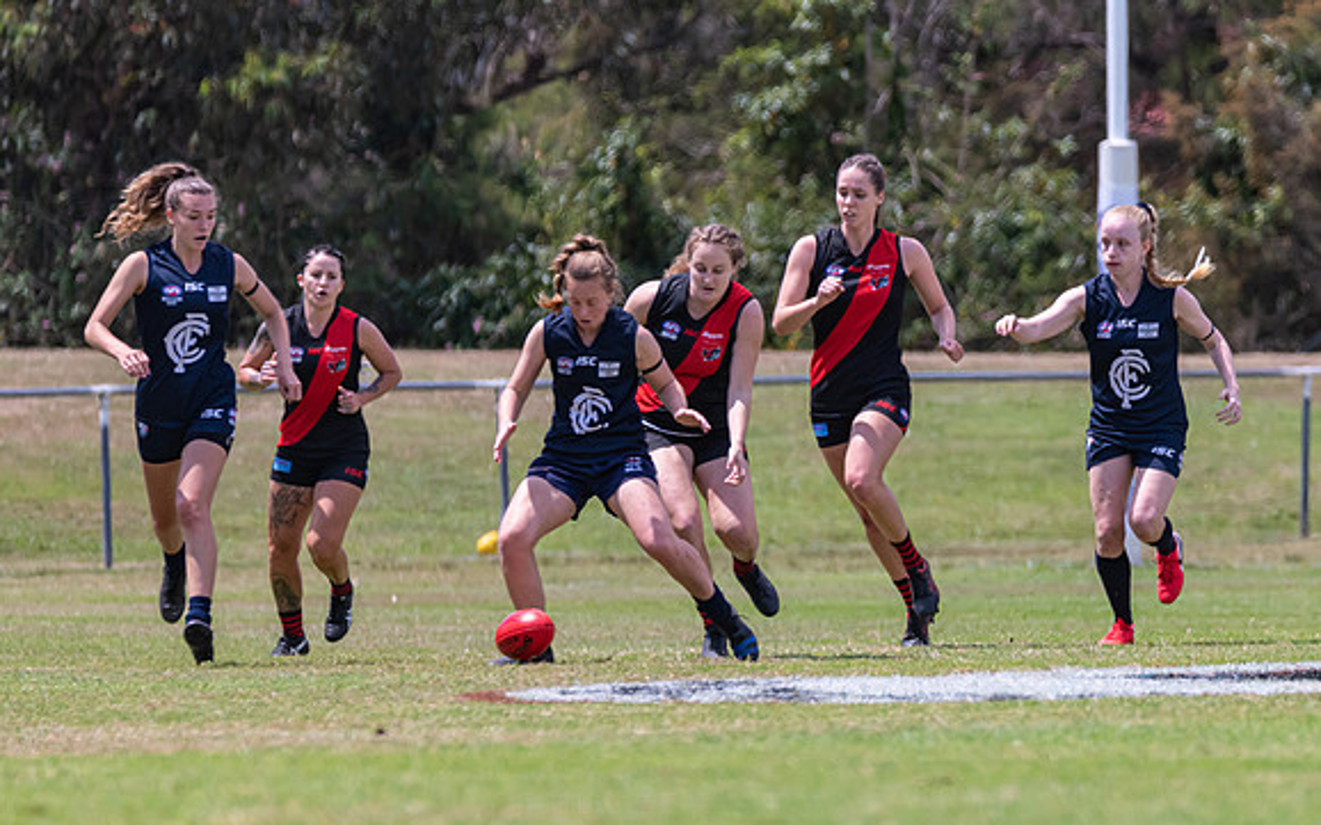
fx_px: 23144
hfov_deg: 3.3
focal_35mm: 643
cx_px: 756
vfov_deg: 2.0
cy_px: 612
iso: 800
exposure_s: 1/2000
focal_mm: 420
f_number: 6.3
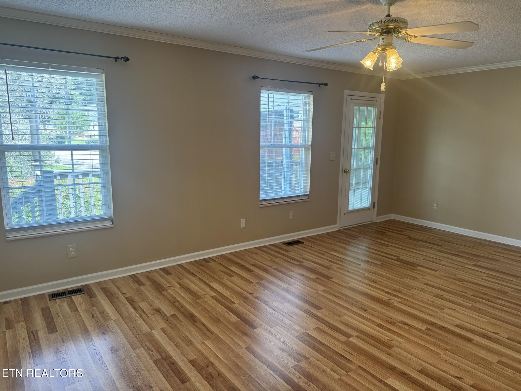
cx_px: 260
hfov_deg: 71.6
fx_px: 361
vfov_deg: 56.8
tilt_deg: -9.8
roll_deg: -0.6
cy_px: 196
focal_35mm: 24
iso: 125
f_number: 1.78
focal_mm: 6.76
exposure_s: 1/120
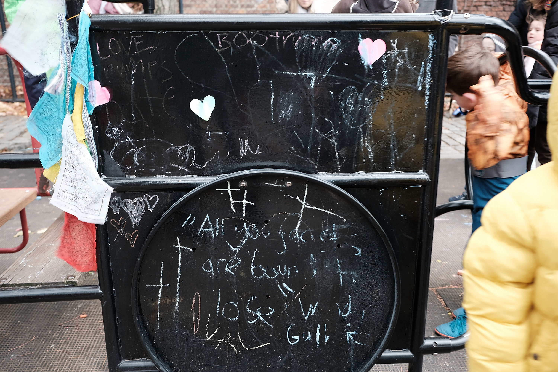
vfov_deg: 37.9
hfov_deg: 54.4
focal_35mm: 35
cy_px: 186
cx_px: 279
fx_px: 542
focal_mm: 23
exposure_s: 1/60
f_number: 3.2
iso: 320
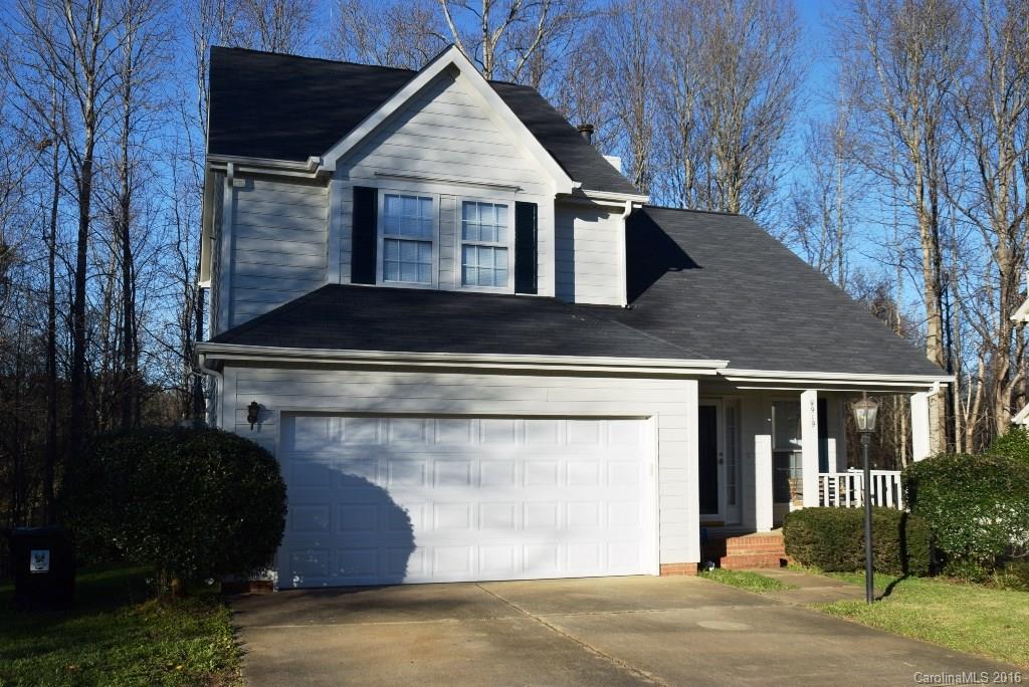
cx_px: 514
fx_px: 901
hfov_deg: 59.5
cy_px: 344
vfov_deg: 41.8
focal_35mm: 32
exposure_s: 1/200
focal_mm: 21
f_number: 10
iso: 100
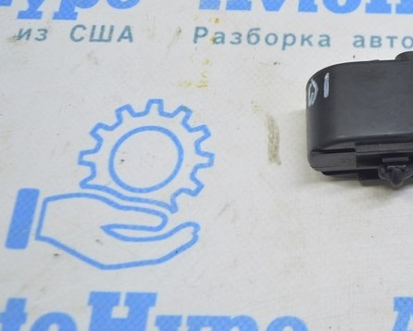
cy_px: 102
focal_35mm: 71
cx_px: 385
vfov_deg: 21.5
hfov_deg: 25.8
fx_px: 868
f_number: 3.8
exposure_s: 1/50
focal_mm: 22
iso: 400
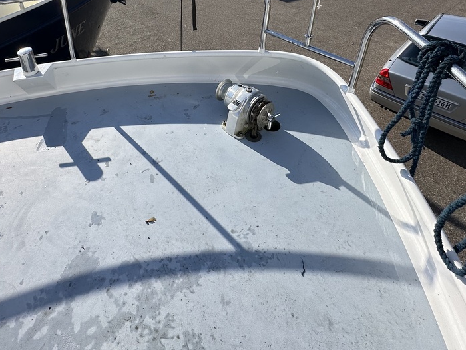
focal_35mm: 24
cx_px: 176
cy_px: 57
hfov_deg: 70.5
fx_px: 323
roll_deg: +0.3
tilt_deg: -28.8
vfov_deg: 52.1
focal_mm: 2.22
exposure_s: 1/2681
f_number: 2.2
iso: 40
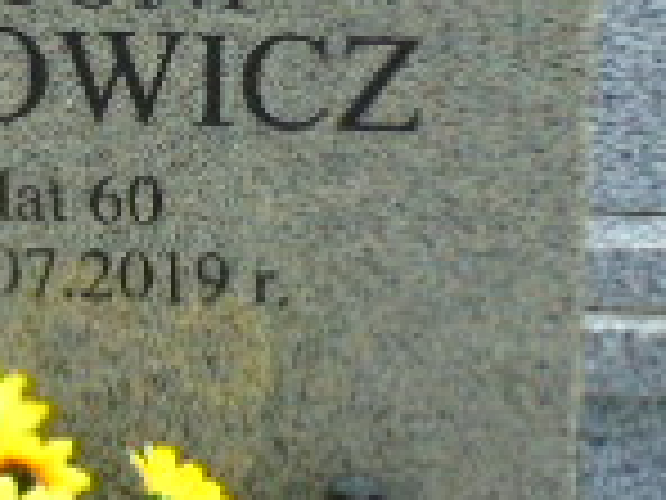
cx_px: -405
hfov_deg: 9.6
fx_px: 3829
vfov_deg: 7.5
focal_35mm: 199
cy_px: 117
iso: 80
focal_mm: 8.2
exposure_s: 1/320
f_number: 4.1
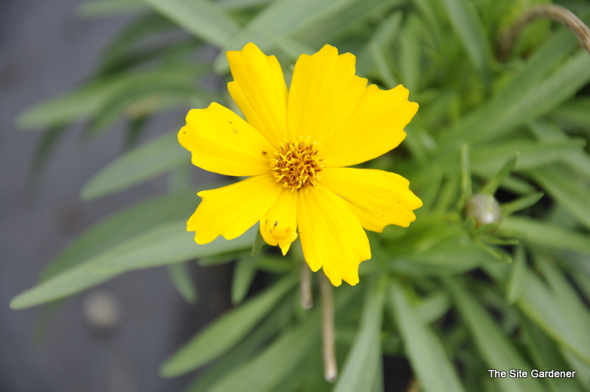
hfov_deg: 13.1
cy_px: 196
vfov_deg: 8.7
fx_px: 2579
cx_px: 295
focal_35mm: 158
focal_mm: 105
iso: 200
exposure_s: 1/160
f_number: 6.3
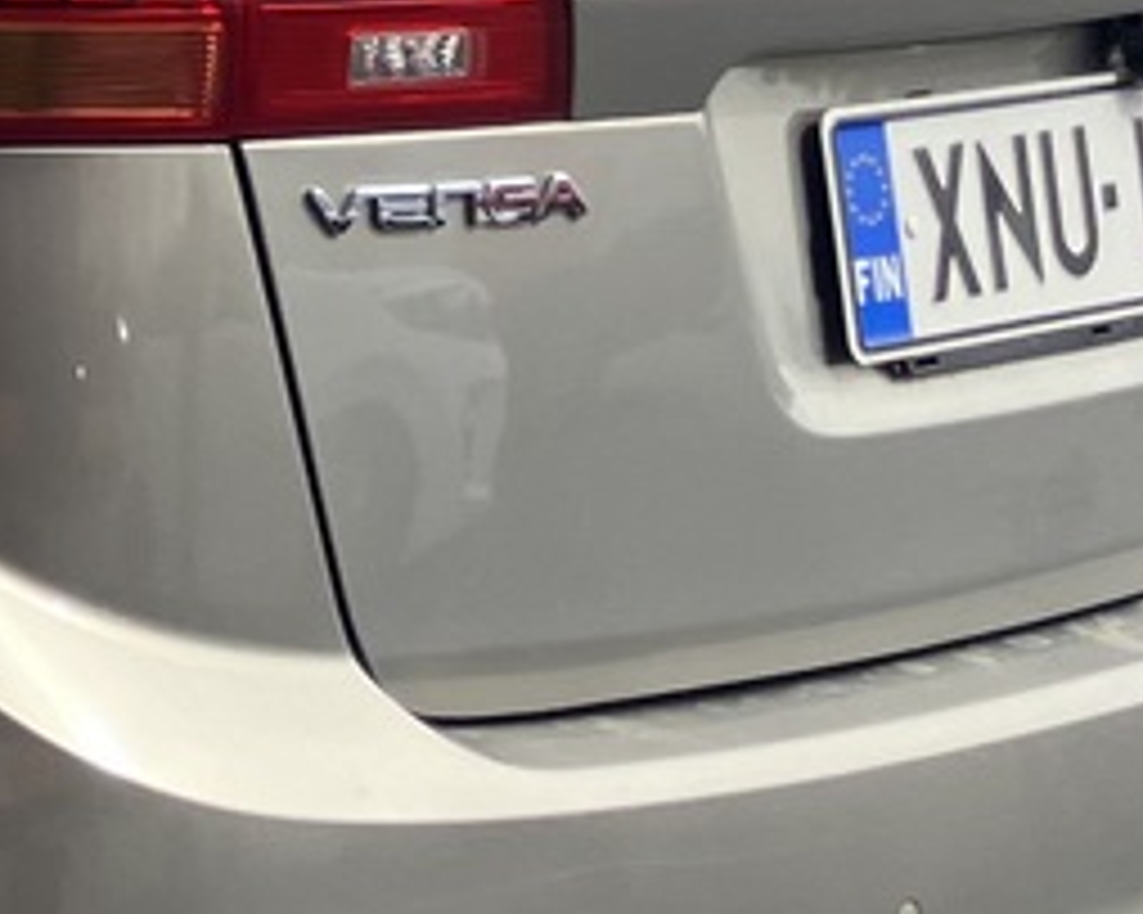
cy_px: -140
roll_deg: -1.4
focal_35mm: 155
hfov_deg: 11.4
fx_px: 5241
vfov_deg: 9.8
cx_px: -1026
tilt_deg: -4.6
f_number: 1.8
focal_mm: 3.99
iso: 32
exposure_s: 1/883
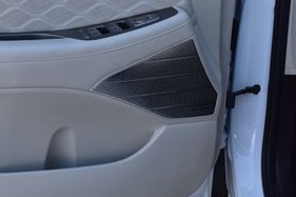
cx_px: 53
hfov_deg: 24.3
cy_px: 92
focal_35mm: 82
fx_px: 674
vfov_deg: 16.6
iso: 400
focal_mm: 24
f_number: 9
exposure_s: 1/160
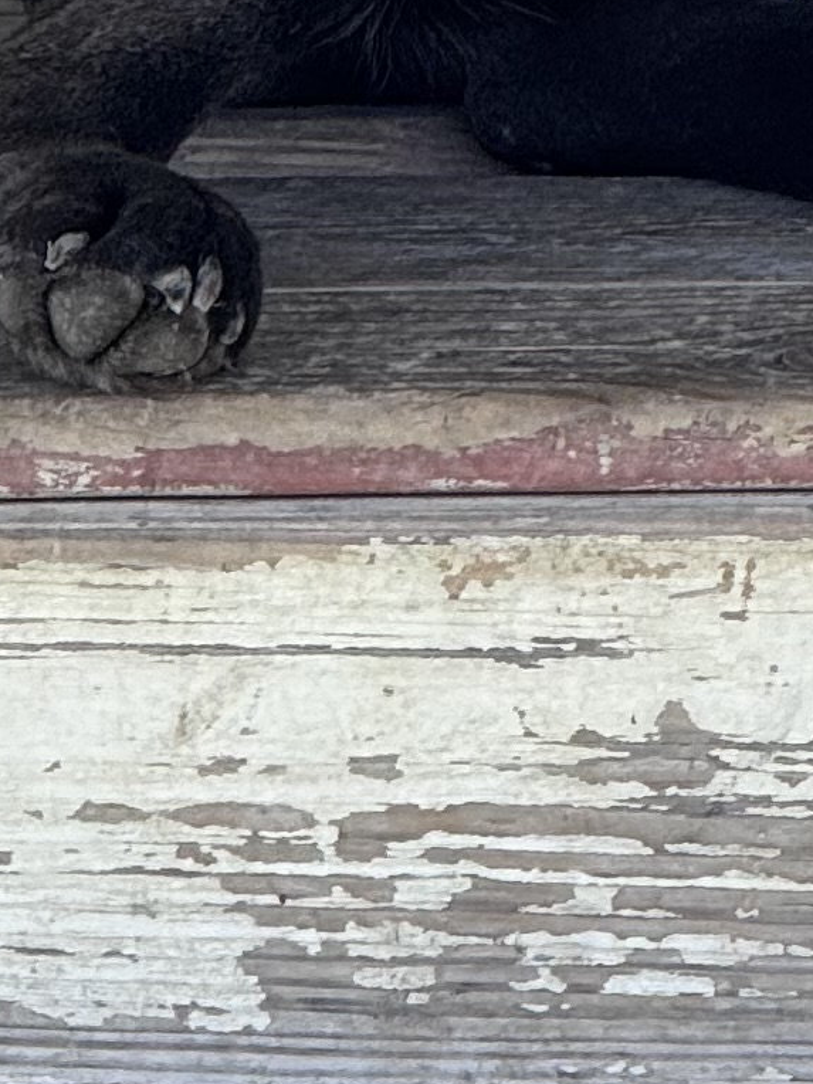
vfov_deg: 3.1
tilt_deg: -9.8
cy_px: -201
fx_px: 19822
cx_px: 1111
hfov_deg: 2.3
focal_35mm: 633
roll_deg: +1.9
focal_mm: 15.66
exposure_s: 1/181
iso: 50
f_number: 2.8
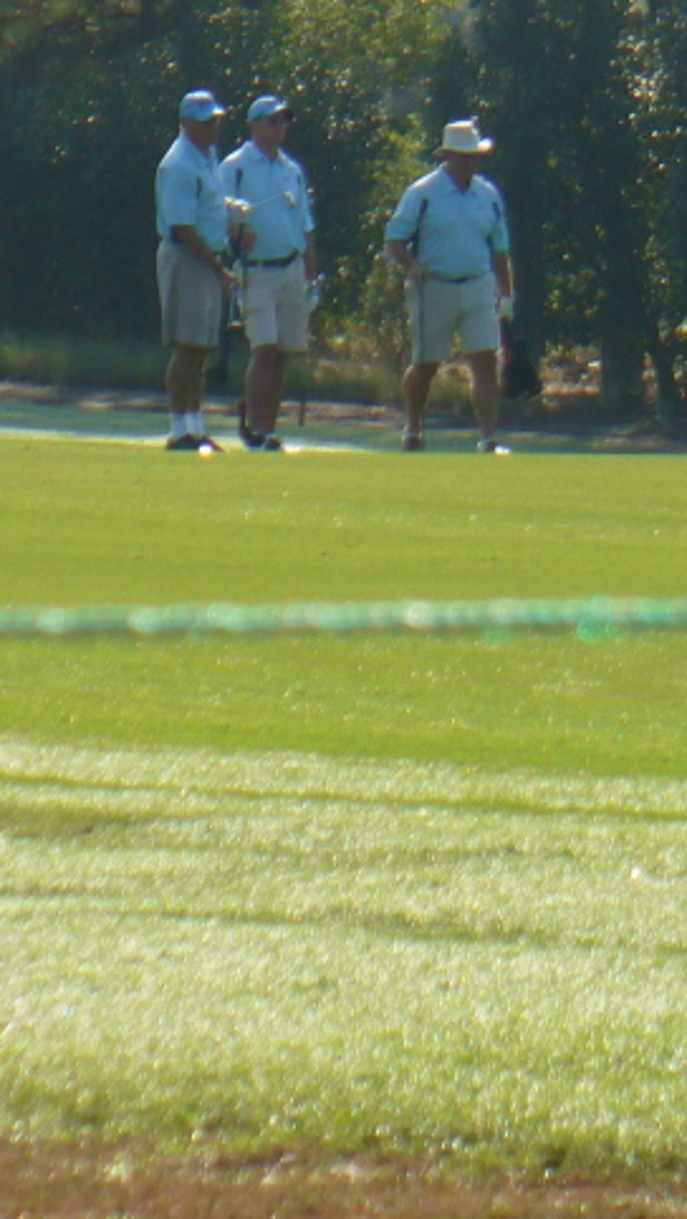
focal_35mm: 513
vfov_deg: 4.2
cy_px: 427
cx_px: 1073
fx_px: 16599
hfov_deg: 2.4
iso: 80
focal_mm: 36.6
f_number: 4.5
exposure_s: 1/400
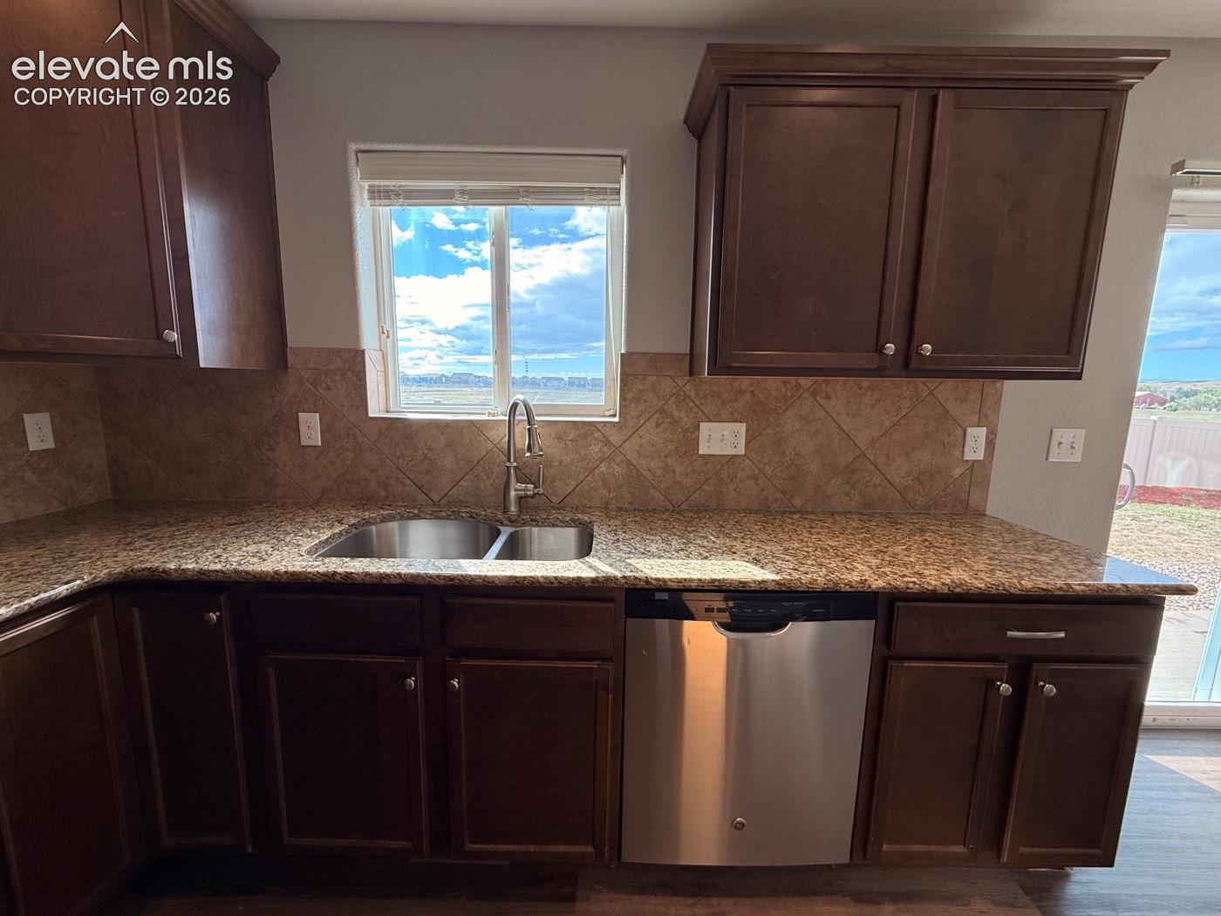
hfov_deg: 102.1
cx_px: 610
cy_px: 458
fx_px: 494
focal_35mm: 14
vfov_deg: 85.7
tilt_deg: -8.3
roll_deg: -0.5
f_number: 2.2
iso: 64
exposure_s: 1/201
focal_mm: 2.22
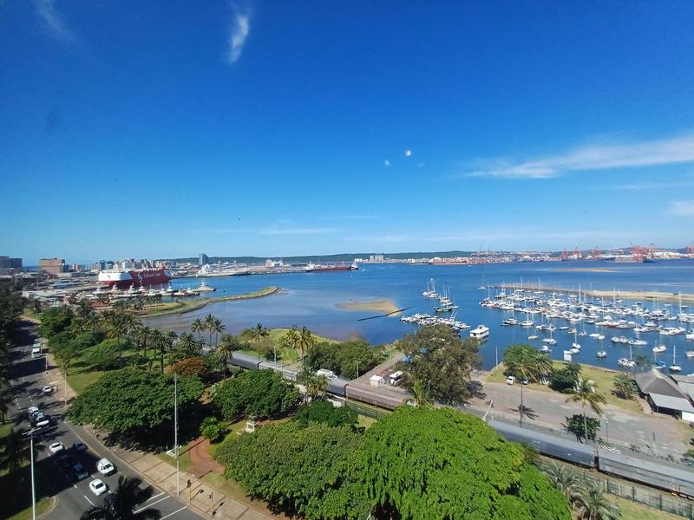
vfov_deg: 78.1
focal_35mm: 16
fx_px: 321
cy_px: 260
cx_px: 347
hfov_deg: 94.5
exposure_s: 1/1056
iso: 40
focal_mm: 1.64
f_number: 2.2
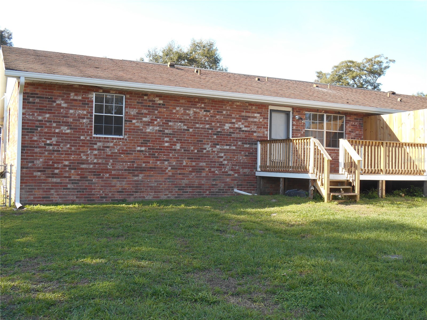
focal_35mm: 41
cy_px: 160
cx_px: 214
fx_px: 506
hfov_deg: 45.8
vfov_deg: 35.1
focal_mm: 7.2
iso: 80
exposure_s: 1/125
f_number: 3.9
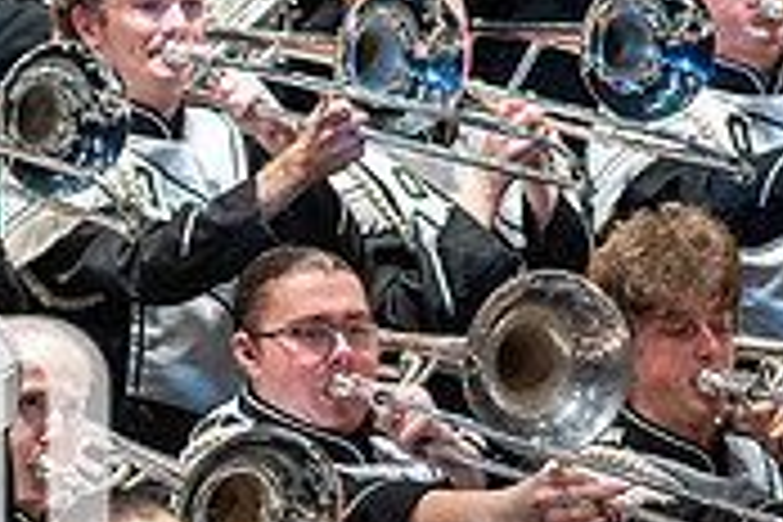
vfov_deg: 1.4
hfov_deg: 2.1
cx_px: -230
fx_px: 21727
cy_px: 526
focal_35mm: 999
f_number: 5.6
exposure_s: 1/400
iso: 5000
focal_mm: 300
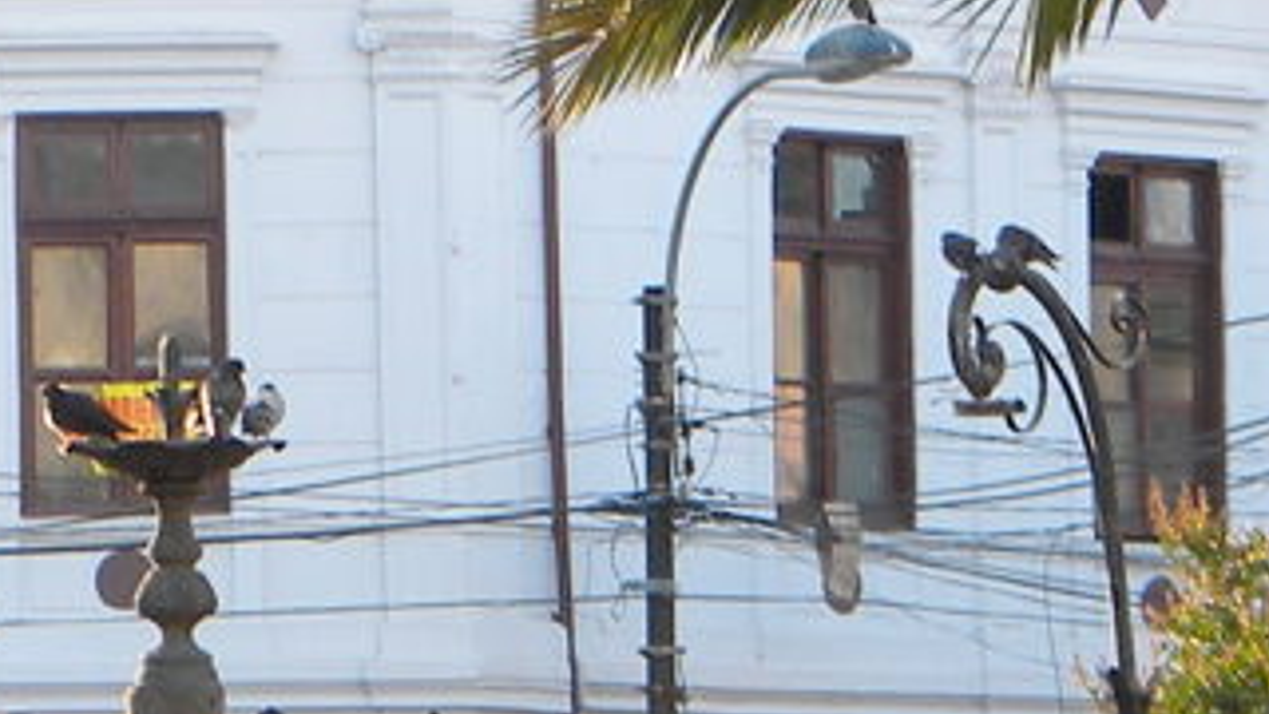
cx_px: -266
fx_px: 12988
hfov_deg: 5.6
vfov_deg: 3.1
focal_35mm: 386
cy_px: 591
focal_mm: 15.1
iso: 80
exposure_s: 1/91.7
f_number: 4.5
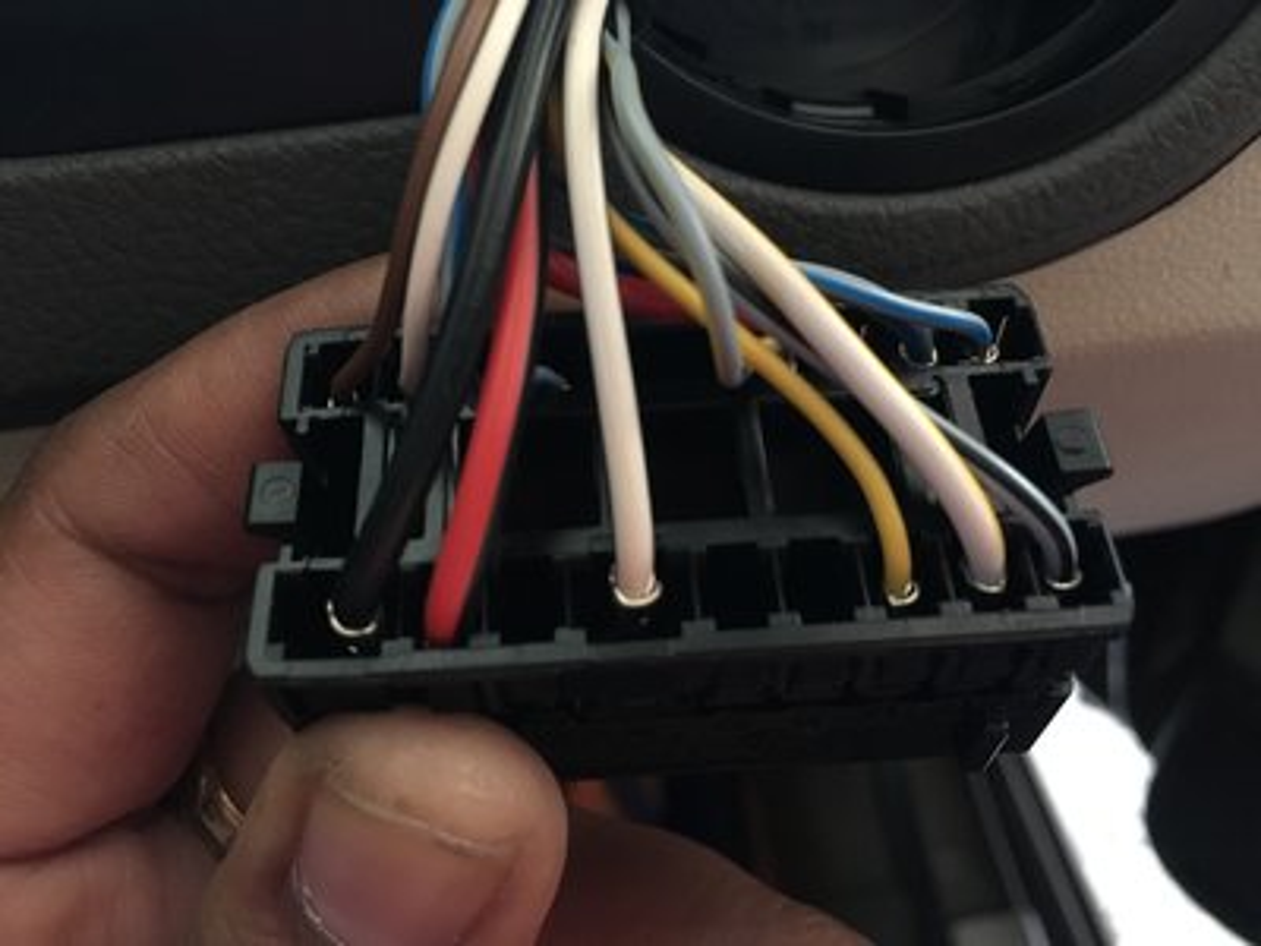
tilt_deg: -50.4
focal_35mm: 29
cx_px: 630
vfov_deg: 48.2
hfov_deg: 61.7
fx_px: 1056
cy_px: 473
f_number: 2.2
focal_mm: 4.15
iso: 320
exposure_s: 1/17
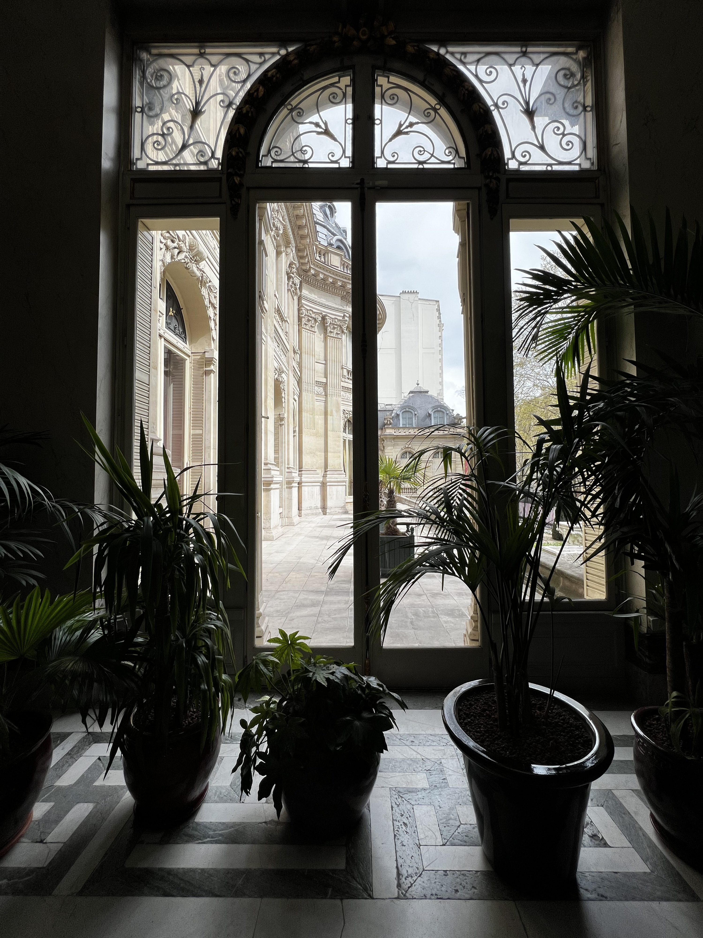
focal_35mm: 13
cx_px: 352
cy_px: 469
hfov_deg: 89.9
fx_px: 352
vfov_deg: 106.2
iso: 32
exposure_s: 1/1074
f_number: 1.8
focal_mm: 1.57
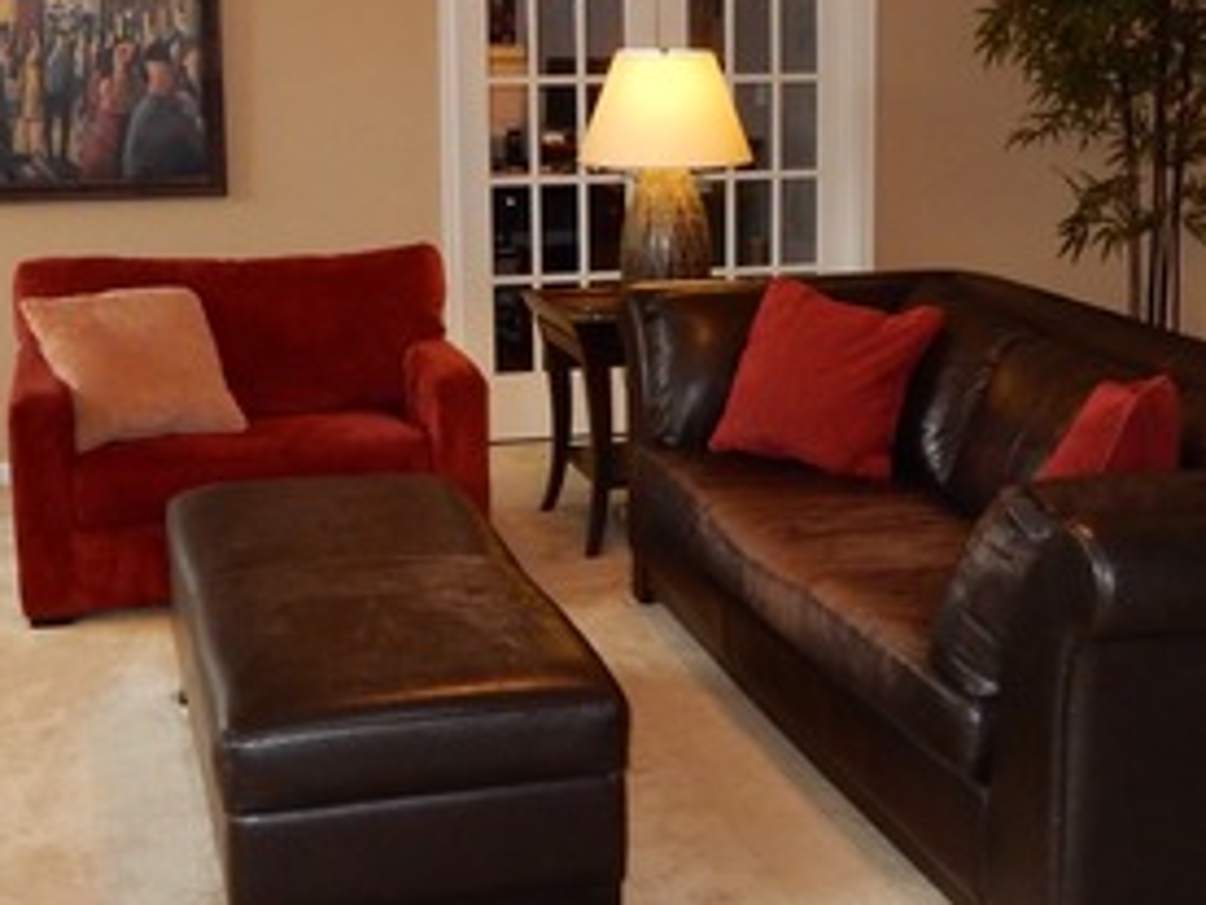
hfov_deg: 33.1
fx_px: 2021
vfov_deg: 25.2
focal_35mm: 58
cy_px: 363
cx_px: 712
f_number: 3.7
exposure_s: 1/30
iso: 400
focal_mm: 4.5
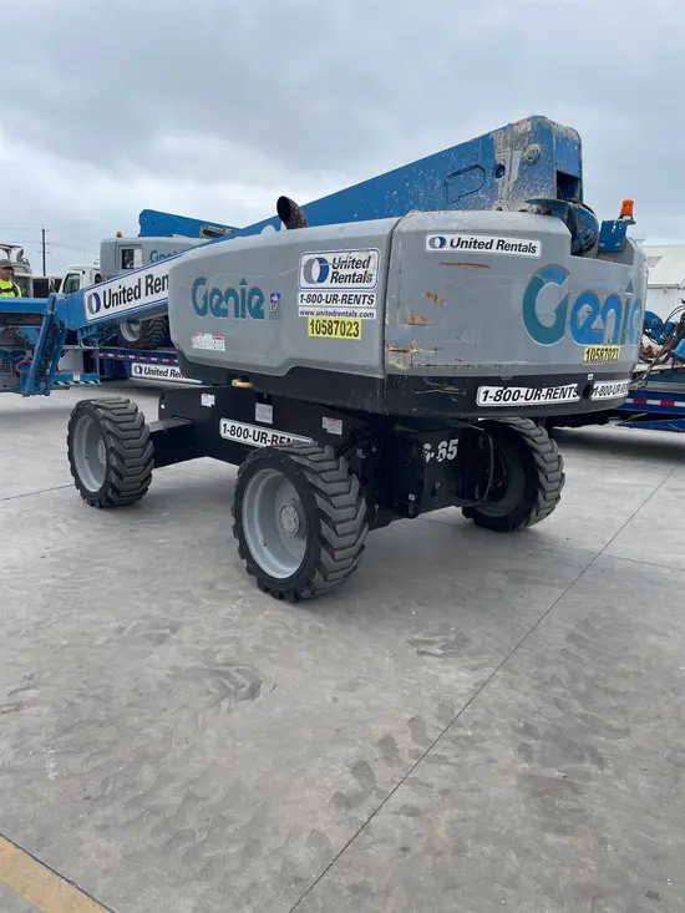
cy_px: 456
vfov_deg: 67.3
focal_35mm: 26
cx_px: 342
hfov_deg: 53.1
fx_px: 686
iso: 32
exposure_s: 1/932
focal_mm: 4.2
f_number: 1.6
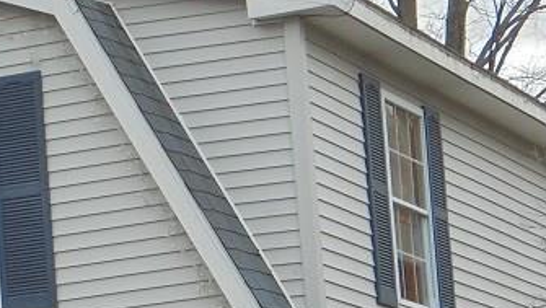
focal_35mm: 213
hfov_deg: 10.0
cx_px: 26
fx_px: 3086
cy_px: 406
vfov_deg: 5.7
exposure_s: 1/100
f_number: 5.6
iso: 100
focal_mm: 11.5
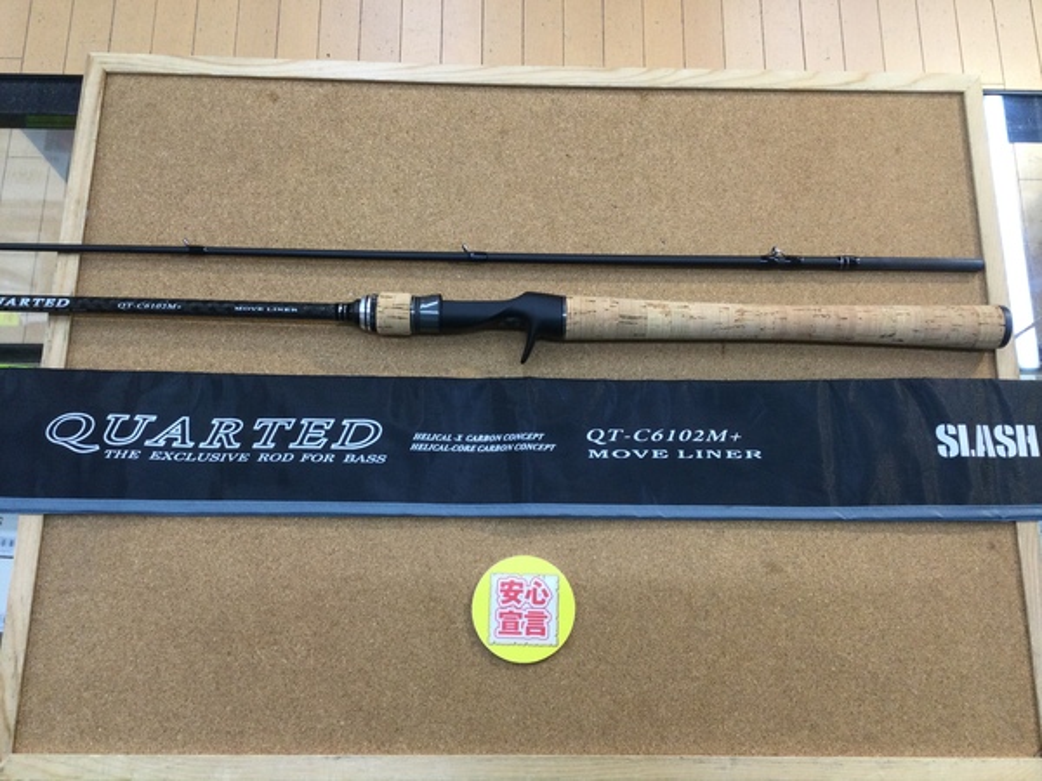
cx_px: 521
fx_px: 933
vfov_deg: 45.4
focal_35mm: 31
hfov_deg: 58.4
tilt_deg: -76.2
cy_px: 390
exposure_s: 1/30
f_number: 2.4
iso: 32
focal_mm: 3.3
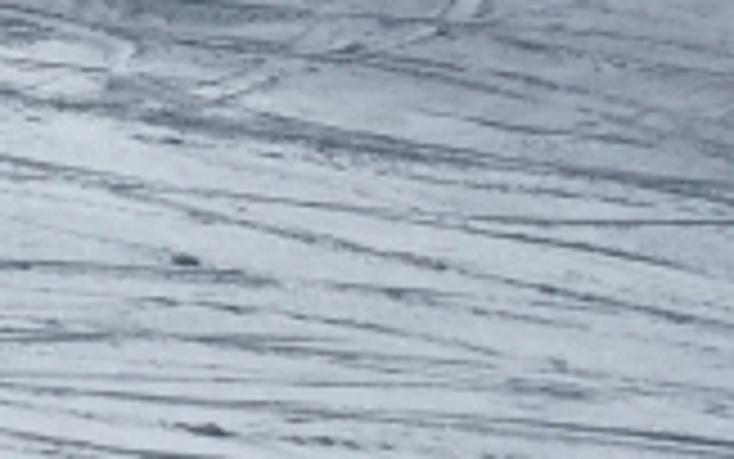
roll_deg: +3.1
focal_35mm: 193
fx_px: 3862
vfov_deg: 6.8
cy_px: -9
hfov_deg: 10.8
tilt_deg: +7.9
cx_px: 63
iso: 32
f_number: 2.2
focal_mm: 4.15
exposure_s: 1/13333
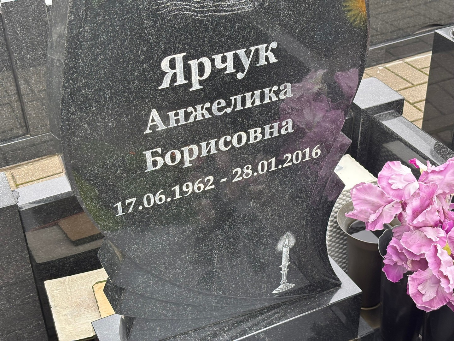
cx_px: 227
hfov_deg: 36.8
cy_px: 170
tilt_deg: -34.1
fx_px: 682
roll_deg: +1.1
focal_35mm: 52
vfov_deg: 28.0
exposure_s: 1/232
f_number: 1.6
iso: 32
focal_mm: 5.96
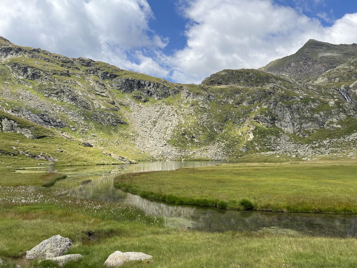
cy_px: 134
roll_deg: -0.4
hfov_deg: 67.3
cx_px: 178
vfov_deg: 53.1
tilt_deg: +4.5
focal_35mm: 26
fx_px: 268
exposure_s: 1/4274
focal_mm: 5.7
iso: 50
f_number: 1.5
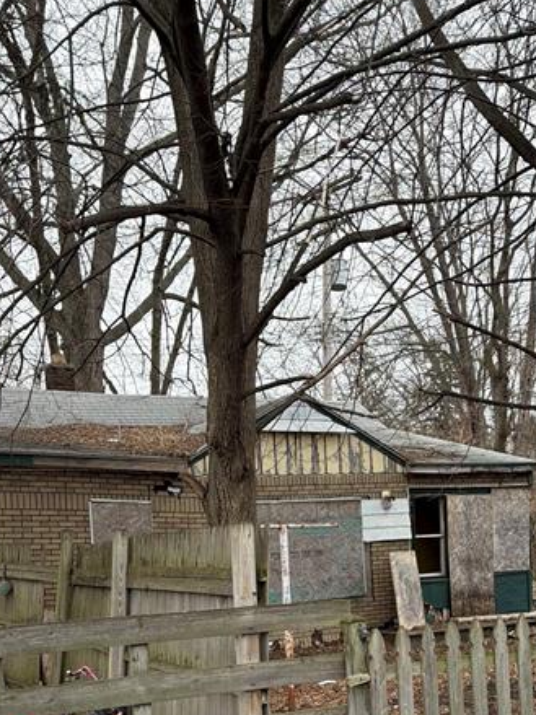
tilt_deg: -4.4
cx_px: 295
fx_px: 868
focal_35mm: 42
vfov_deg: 42.2
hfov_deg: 34.3
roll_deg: +2.2
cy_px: 599
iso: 80
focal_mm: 6.76
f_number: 1.78
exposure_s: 1/909
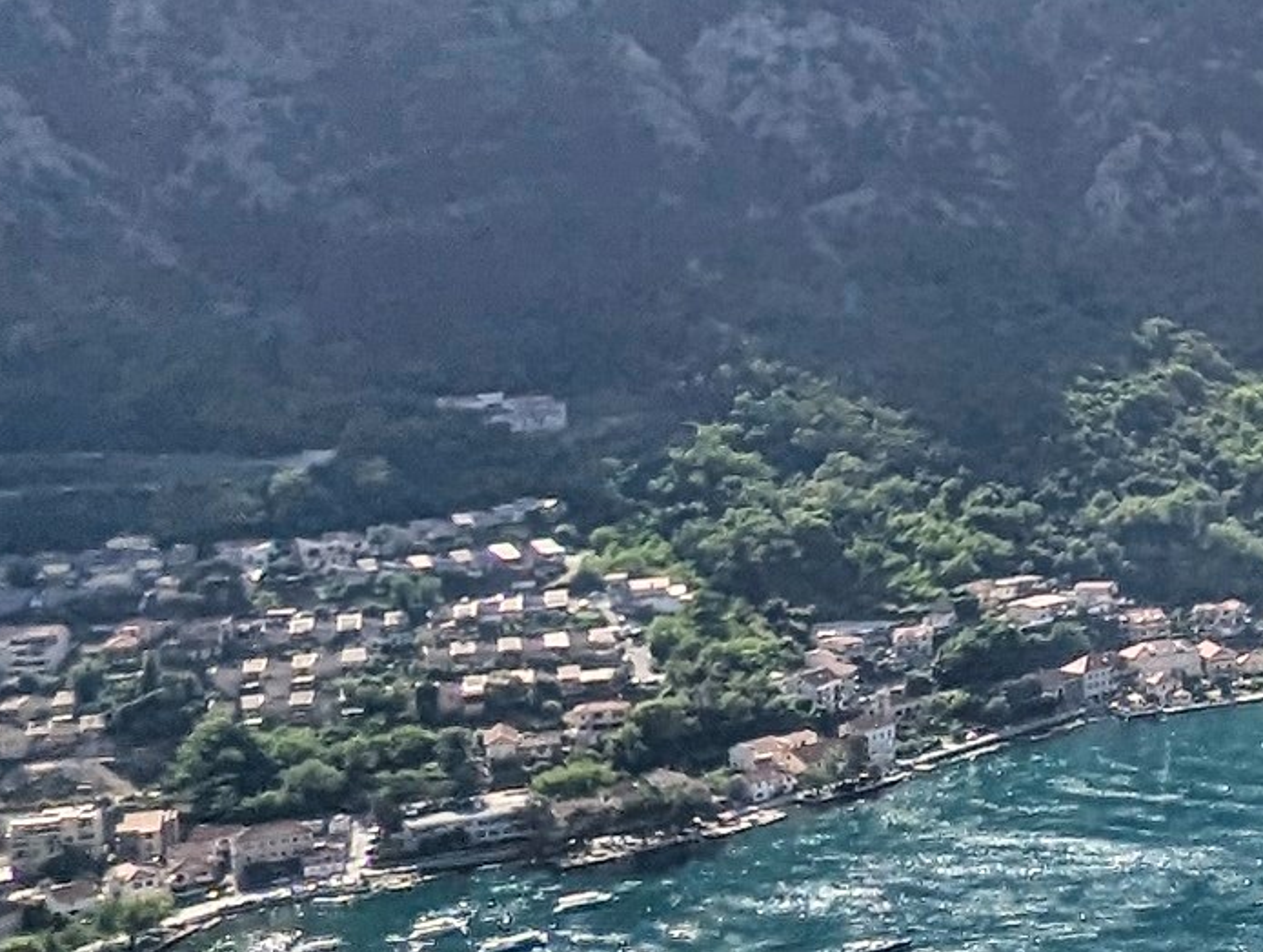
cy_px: 138
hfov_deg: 14.8
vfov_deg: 15.6
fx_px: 3436
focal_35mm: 94
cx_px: 2868
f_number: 2.2
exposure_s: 1/6369
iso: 51
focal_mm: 2.35
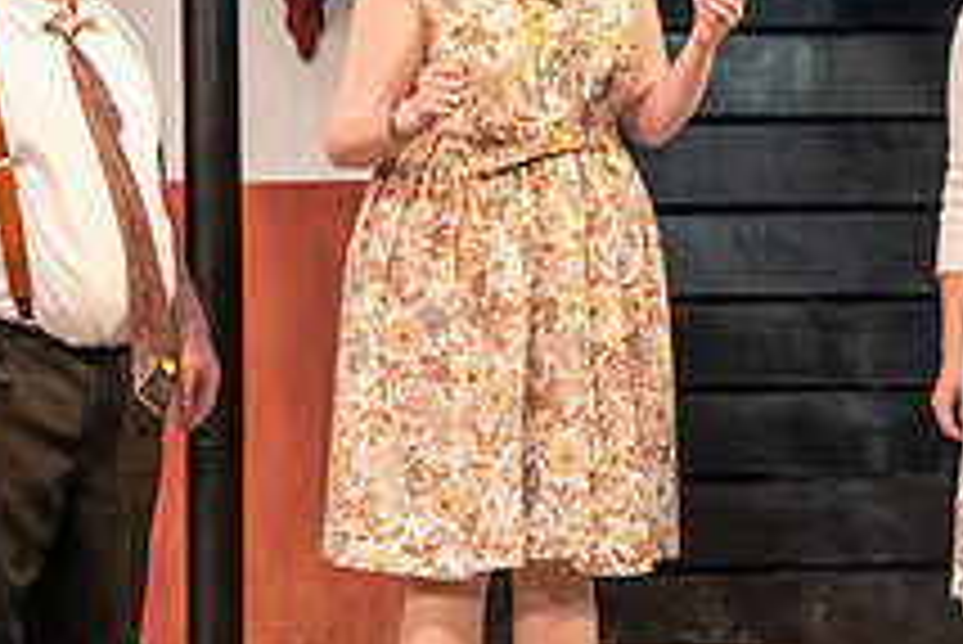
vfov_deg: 3.8
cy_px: 160
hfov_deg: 5.6
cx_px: 954
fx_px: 9797
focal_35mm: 366
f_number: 3.5
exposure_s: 1/200
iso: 2500
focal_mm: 135
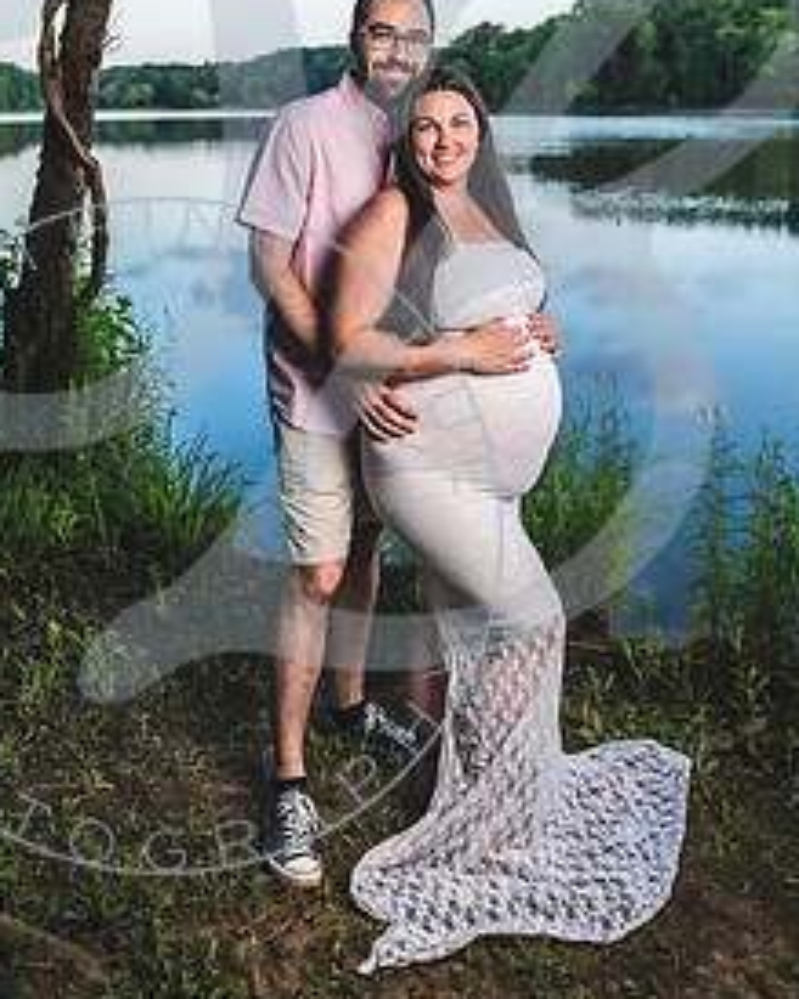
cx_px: 328
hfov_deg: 40.0
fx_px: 1094
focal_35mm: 37
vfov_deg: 47.4
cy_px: 259
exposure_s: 1/250
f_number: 2.8
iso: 200
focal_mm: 24
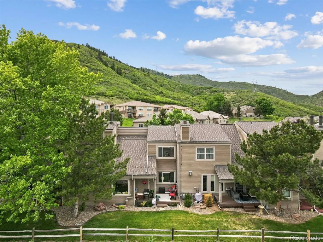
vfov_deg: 56.8
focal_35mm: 24
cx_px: 162
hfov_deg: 71.6
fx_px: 224
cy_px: 121
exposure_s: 1/640
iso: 100
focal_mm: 4.5
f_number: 2.8
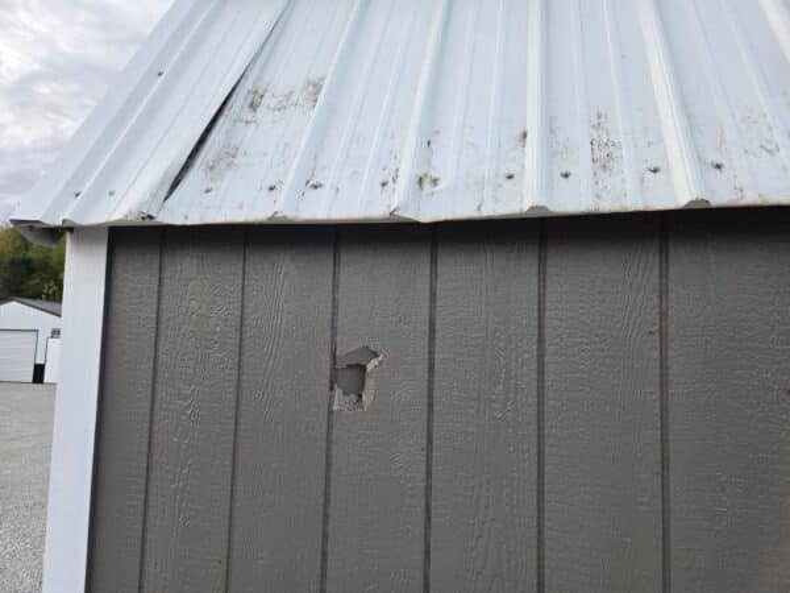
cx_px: 395
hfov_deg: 73.9
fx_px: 525
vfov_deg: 58.9
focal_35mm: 23
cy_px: 296
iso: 25
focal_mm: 5.4
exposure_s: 1/180
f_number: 1.8
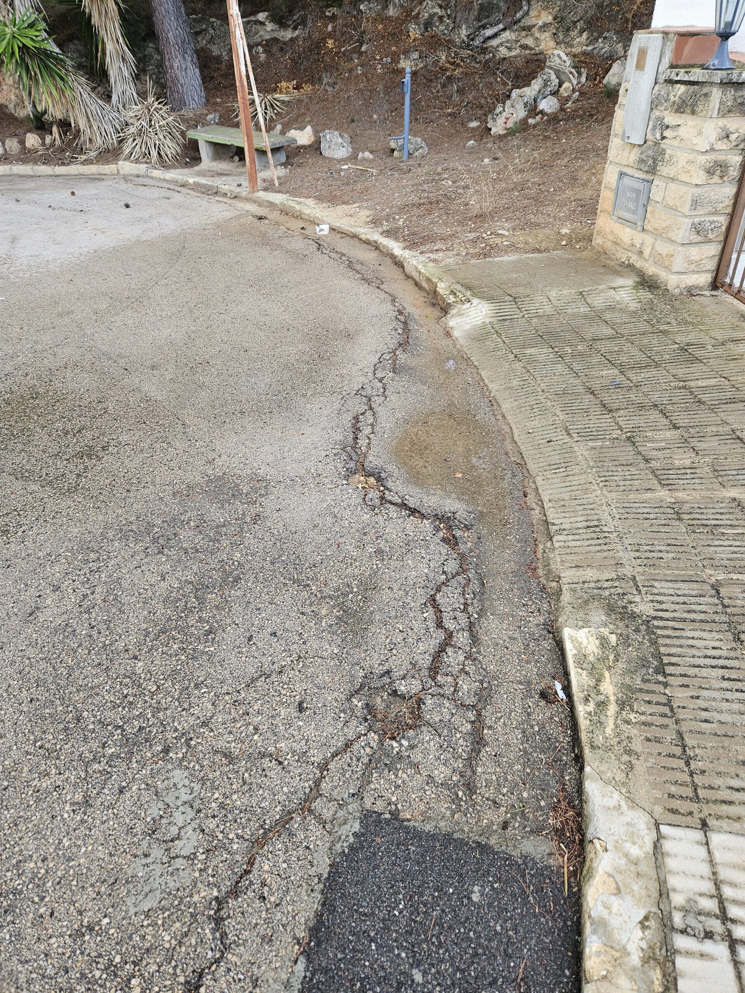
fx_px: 660
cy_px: 496
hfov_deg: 58.9
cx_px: 372
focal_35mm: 23
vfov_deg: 73.9
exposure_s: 1/190
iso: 64
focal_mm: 5.4
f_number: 1.8
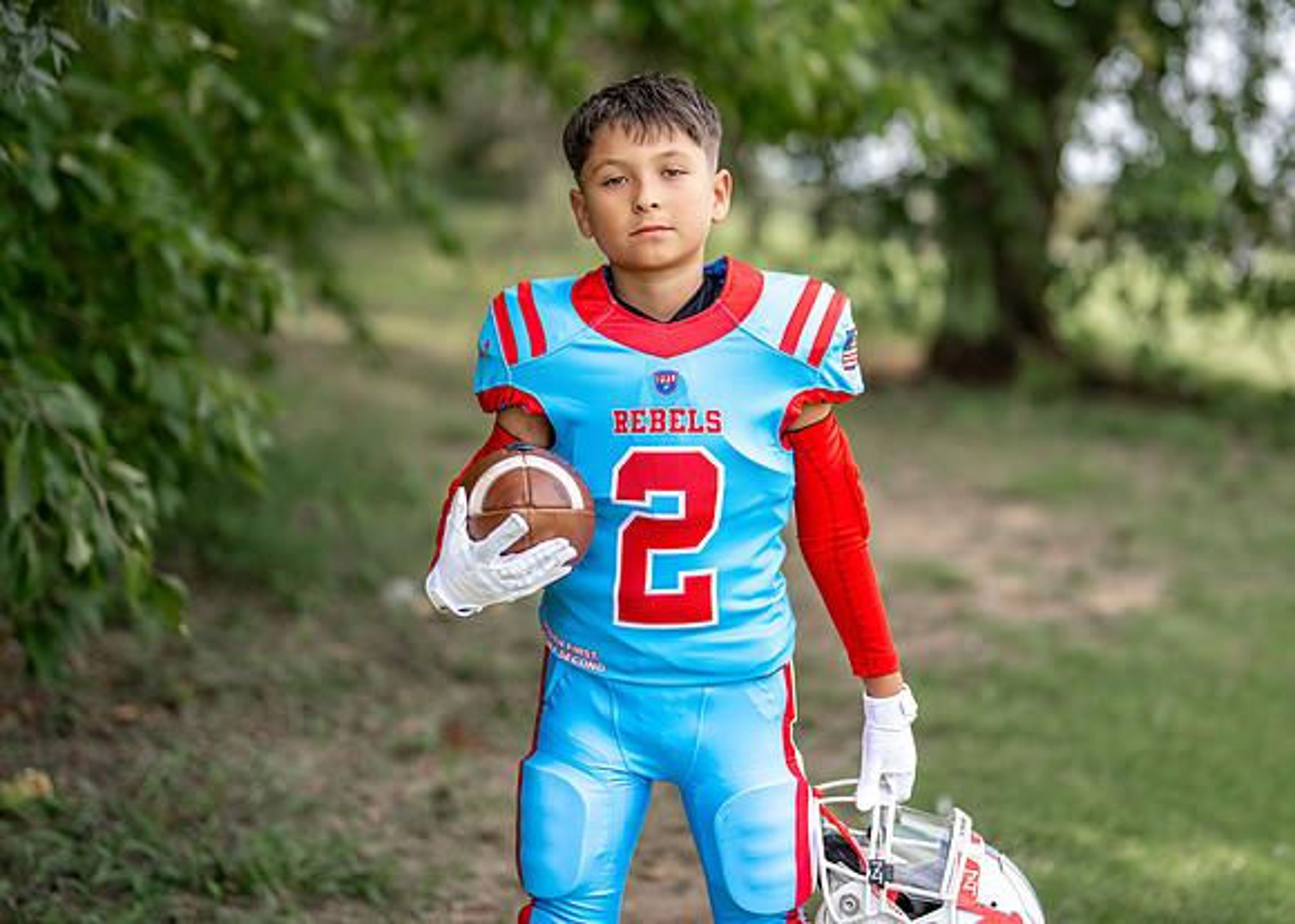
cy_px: 359
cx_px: 680
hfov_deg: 29.7
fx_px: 2438
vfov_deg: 21.4
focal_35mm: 66
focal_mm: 50
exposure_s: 1/2500
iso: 100
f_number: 1.2
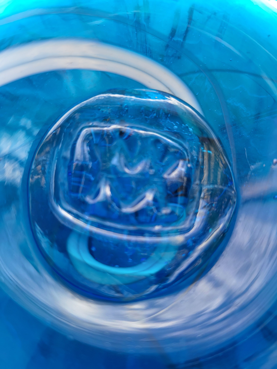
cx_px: 138
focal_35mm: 26
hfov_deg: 53.1
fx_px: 277
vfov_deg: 67.3
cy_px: 184
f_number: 1.8
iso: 40
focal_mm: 5.4
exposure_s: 1/143
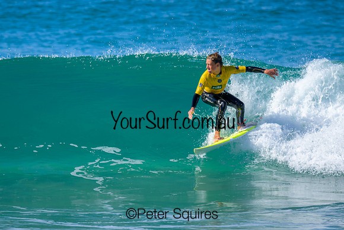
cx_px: 144
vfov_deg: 1.3
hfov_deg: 1.9
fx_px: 10498
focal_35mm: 1098
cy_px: 90
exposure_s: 1/2000
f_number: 6.3
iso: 450
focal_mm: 800
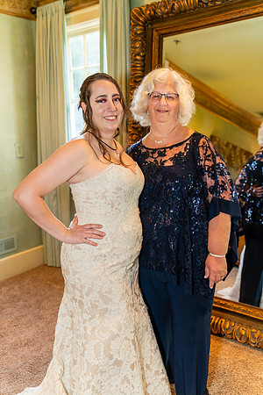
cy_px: 198
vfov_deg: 55.8
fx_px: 373
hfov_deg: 38.9
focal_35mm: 34
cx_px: 132
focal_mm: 34
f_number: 2.8
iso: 640
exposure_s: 1/60
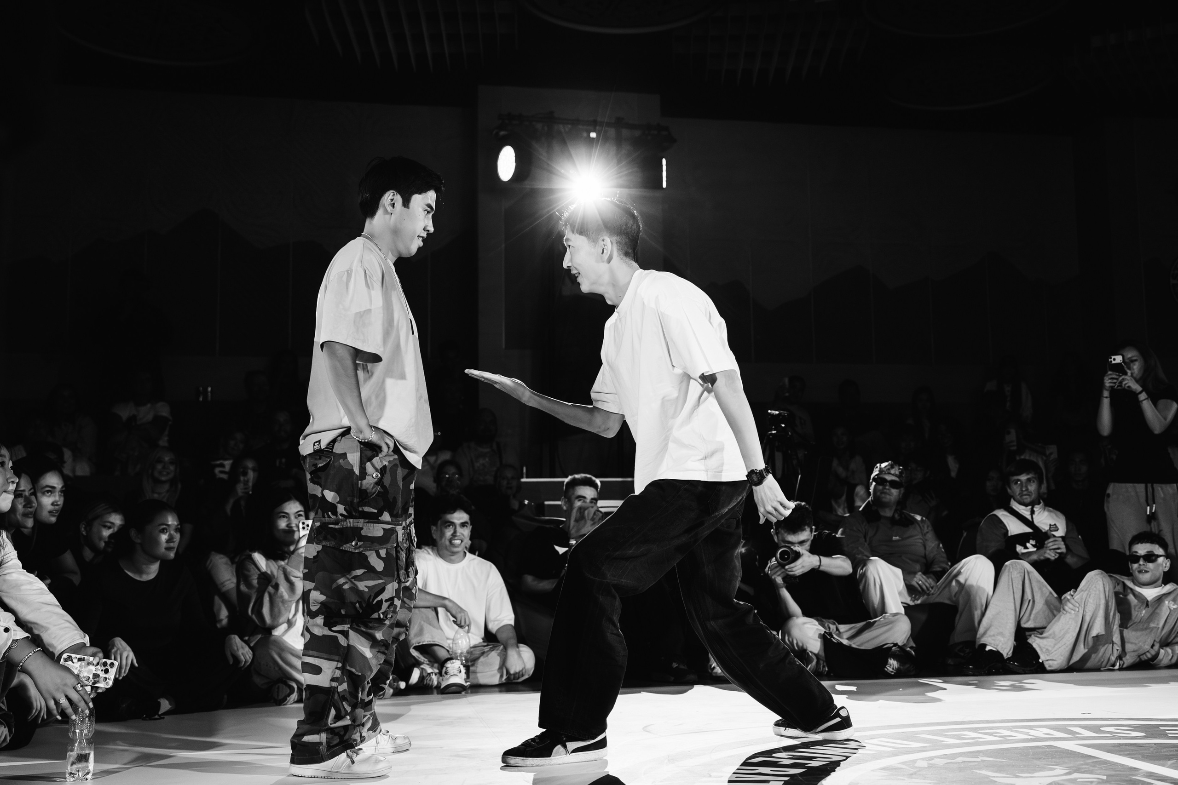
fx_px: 1434
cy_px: 390
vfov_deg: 30.6
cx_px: 665
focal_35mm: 44
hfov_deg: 44.6
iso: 3200
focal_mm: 38
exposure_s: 1/800
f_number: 2.8
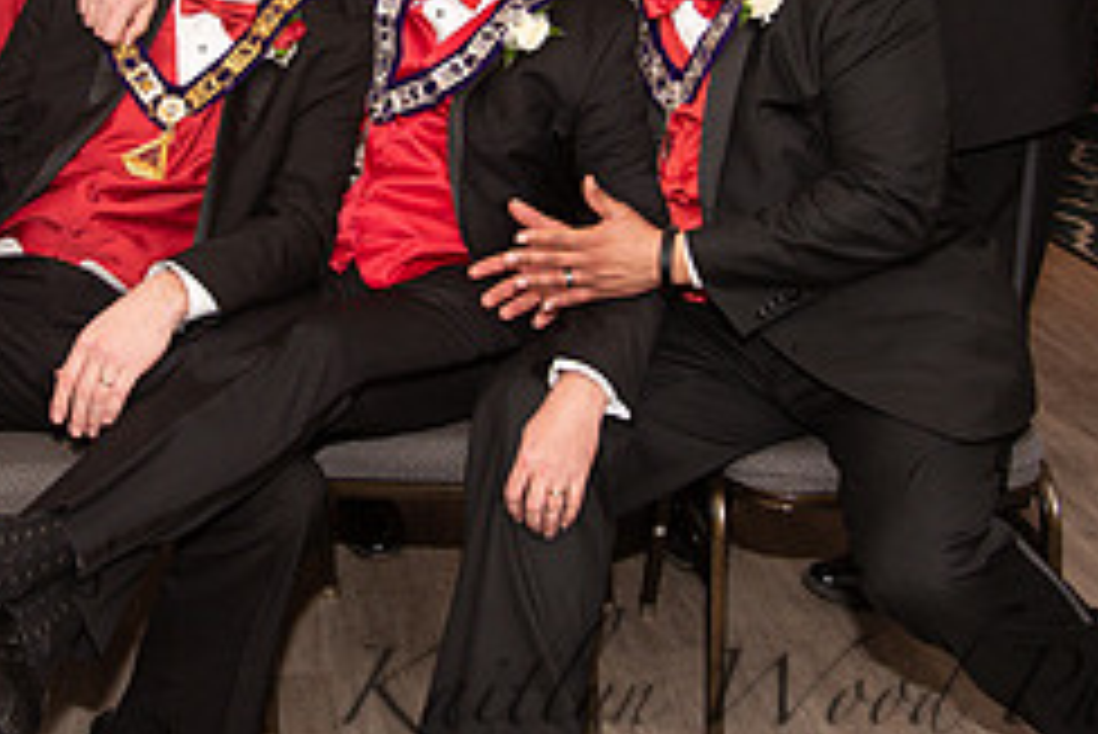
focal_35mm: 57
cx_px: 338
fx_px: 1739
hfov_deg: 34.6
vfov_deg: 22.8
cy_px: -7
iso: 800
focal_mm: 24
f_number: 4
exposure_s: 1/200
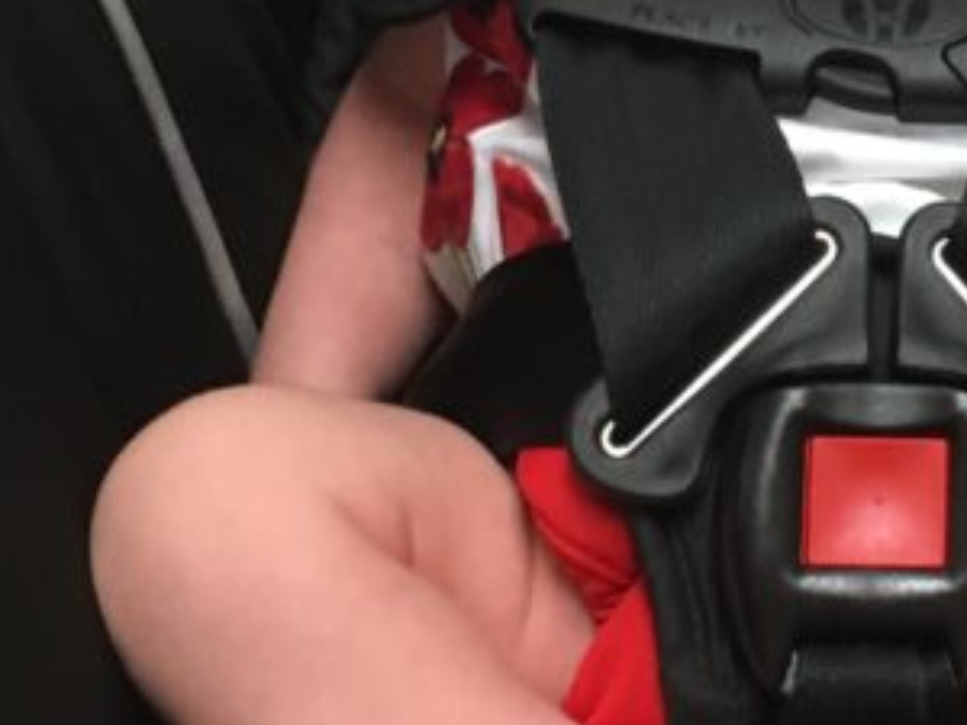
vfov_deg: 14.7
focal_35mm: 99
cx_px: 1073
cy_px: -10
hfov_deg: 19.0
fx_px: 2766
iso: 125
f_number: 2.2
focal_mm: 4.15
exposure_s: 1/30
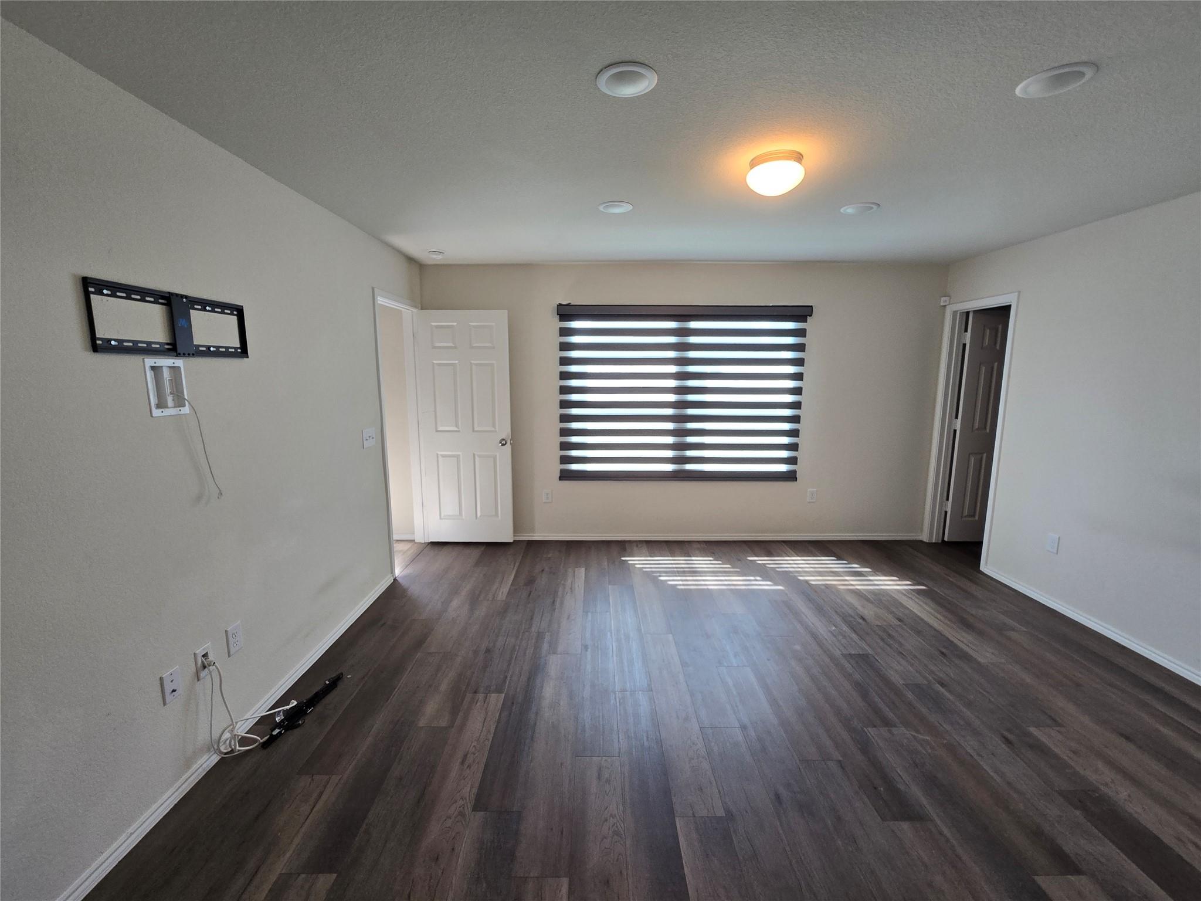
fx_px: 451
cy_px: 450
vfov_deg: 89.9
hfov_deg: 106.2
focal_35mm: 13
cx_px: 600
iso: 80
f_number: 2.2
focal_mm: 2.2
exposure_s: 1/60
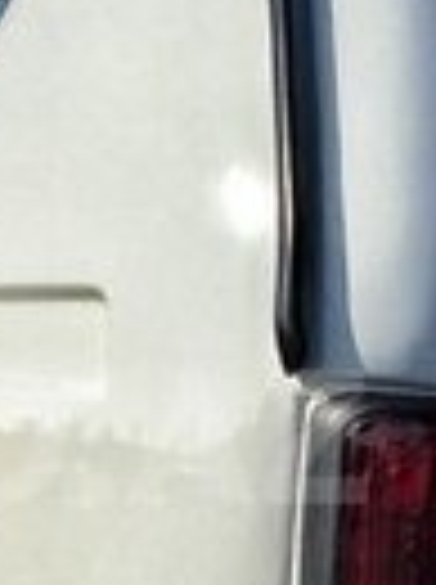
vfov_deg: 17.7
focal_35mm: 111
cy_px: 436
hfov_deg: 12.9
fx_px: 1870
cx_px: -94
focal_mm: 4.15
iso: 32
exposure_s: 1/5650
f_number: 2.2
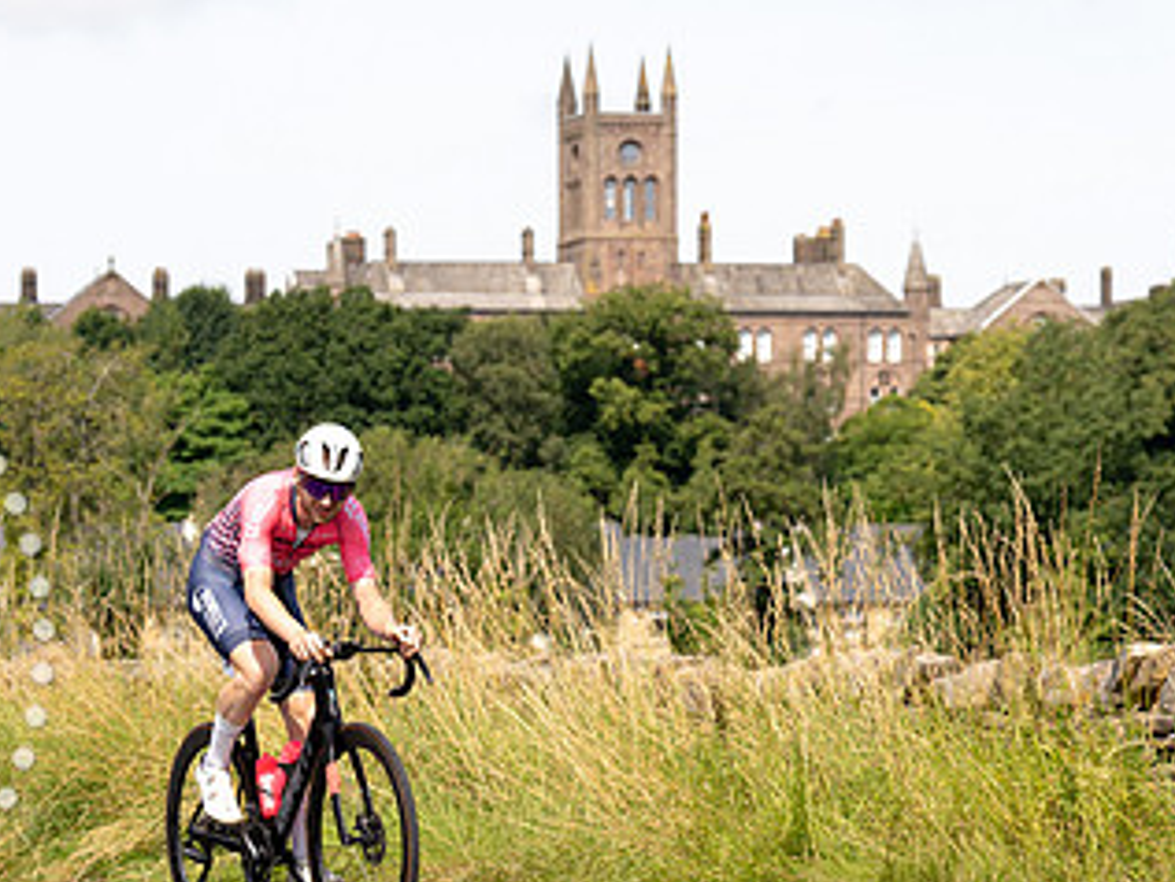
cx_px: 282
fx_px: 4177
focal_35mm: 123
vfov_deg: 12.1
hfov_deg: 15.9
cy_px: 447
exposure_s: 1/800
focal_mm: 70
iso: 100
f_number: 4.5
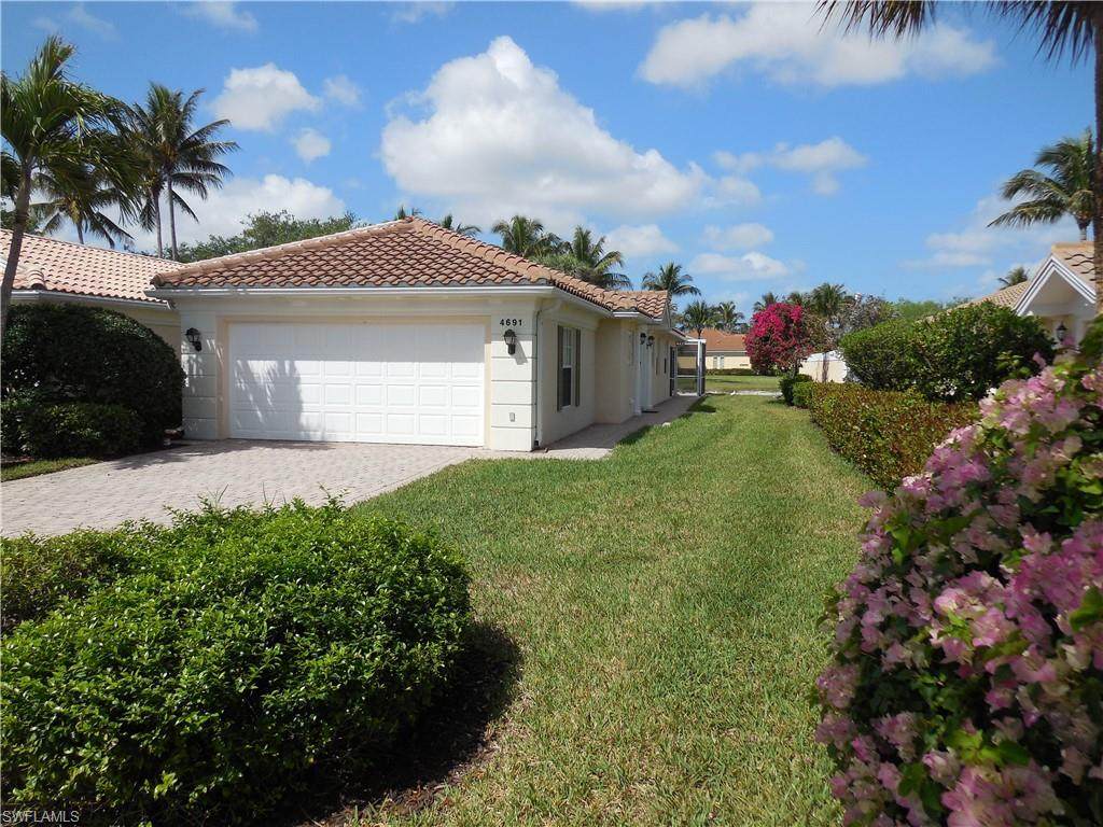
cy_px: 414
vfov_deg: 54.9
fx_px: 797
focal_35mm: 25
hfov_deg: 69.4
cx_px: 552
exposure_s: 1/640
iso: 125
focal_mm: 4.5
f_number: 6.2
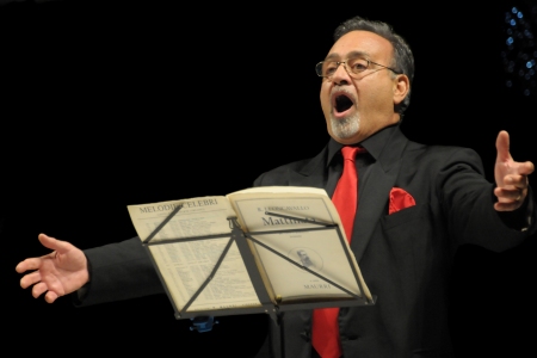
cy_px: 179
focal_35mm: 210
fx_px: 3132
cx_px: 268
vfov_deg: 6.5
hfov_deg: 9.8
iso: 2000
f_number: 6
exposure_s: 1/250
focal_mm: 140
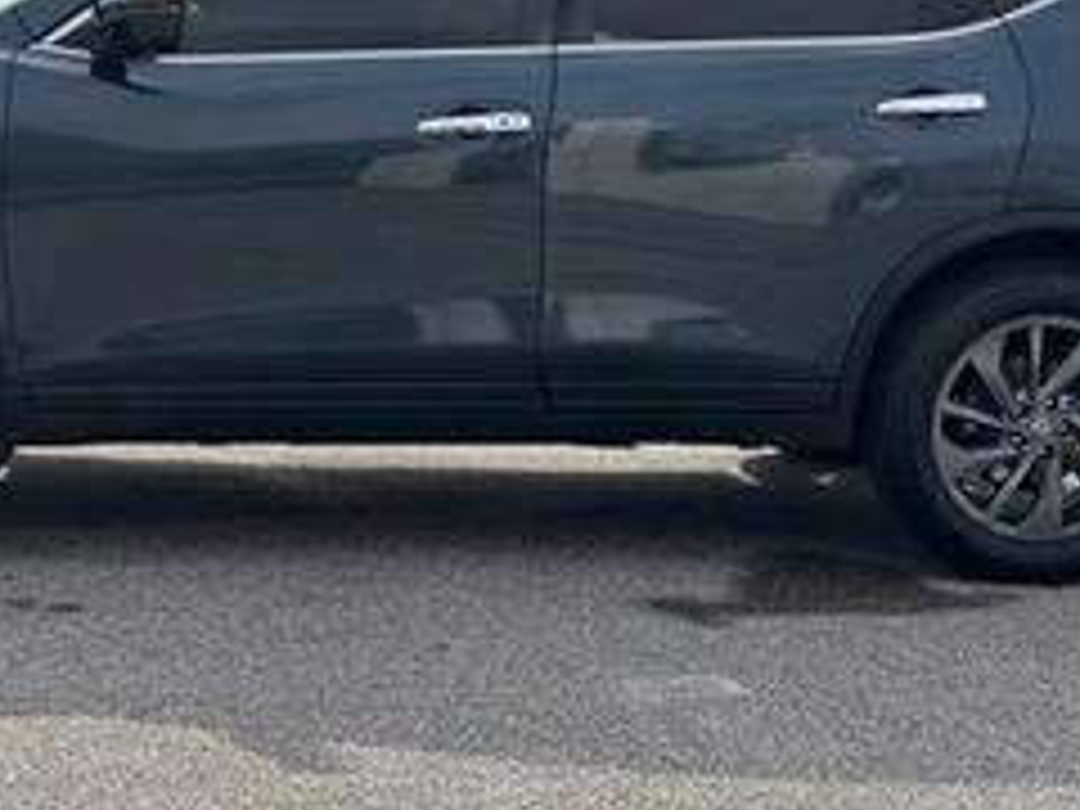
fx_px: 3151
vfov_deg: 14.6
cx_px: 396
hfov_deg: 19.4
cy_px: 306
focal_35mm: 101
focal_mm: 6.76
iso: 64
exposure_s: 1/3257
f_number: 1.78
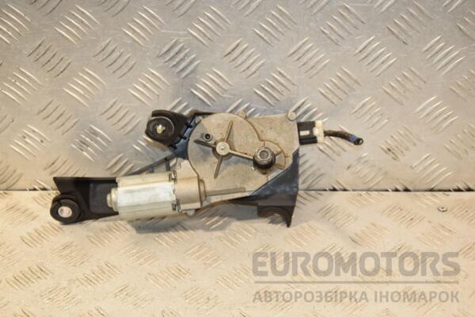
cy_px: 158
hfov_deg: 26.0
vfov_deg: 17.5
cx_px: 238
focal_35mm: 78
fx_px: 1029
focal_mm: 52
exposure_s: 1/200
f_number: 6.3
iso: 800
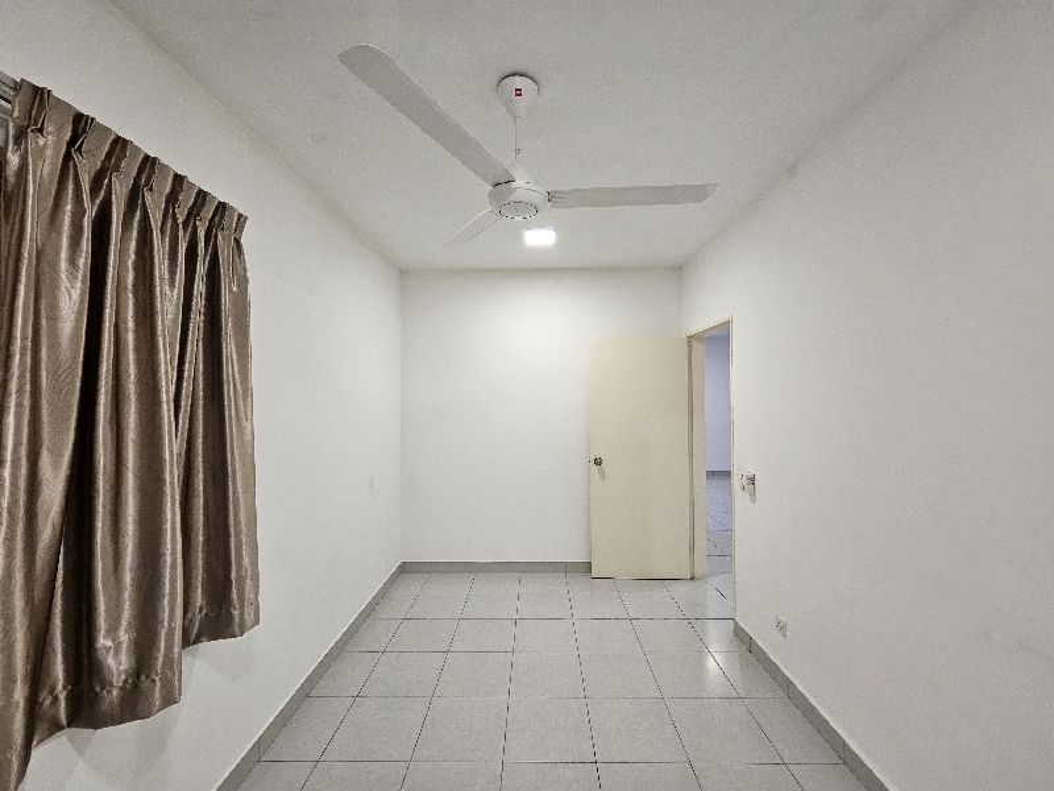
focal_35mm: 13
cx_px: 527
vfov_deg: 89.9
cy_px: 396
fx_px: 396
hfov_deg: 106.2
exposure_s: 1/70.8
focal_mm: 2.2
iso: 250
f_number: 2.2
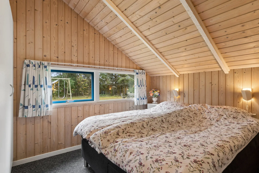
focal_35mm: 18
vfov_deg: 67.4
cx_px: 130
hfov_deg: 90.0
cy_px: 86
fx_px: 129
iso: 200
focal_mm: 12
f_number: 8
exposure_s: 1/25
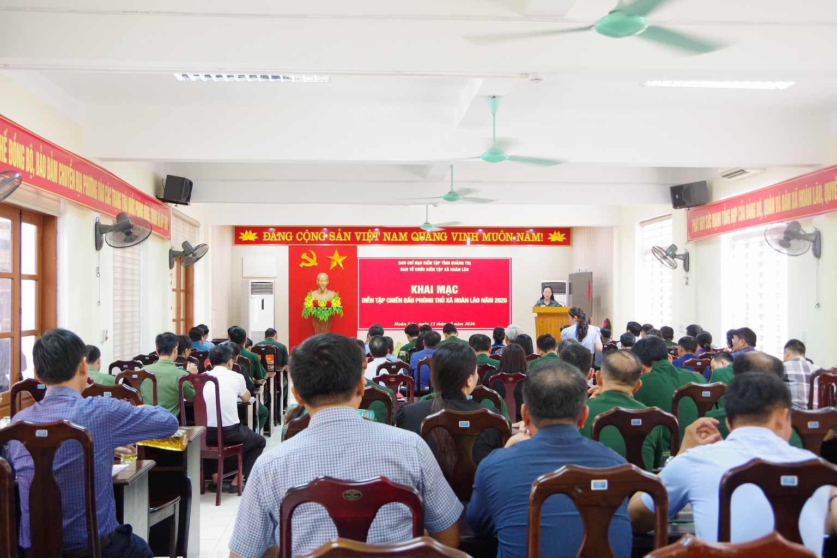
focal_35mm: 42
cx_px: 418
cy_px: 279
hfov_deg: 46.4
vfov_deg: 31.9
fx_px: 976
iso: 3200
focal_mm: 28
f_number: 5
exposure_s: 1/60
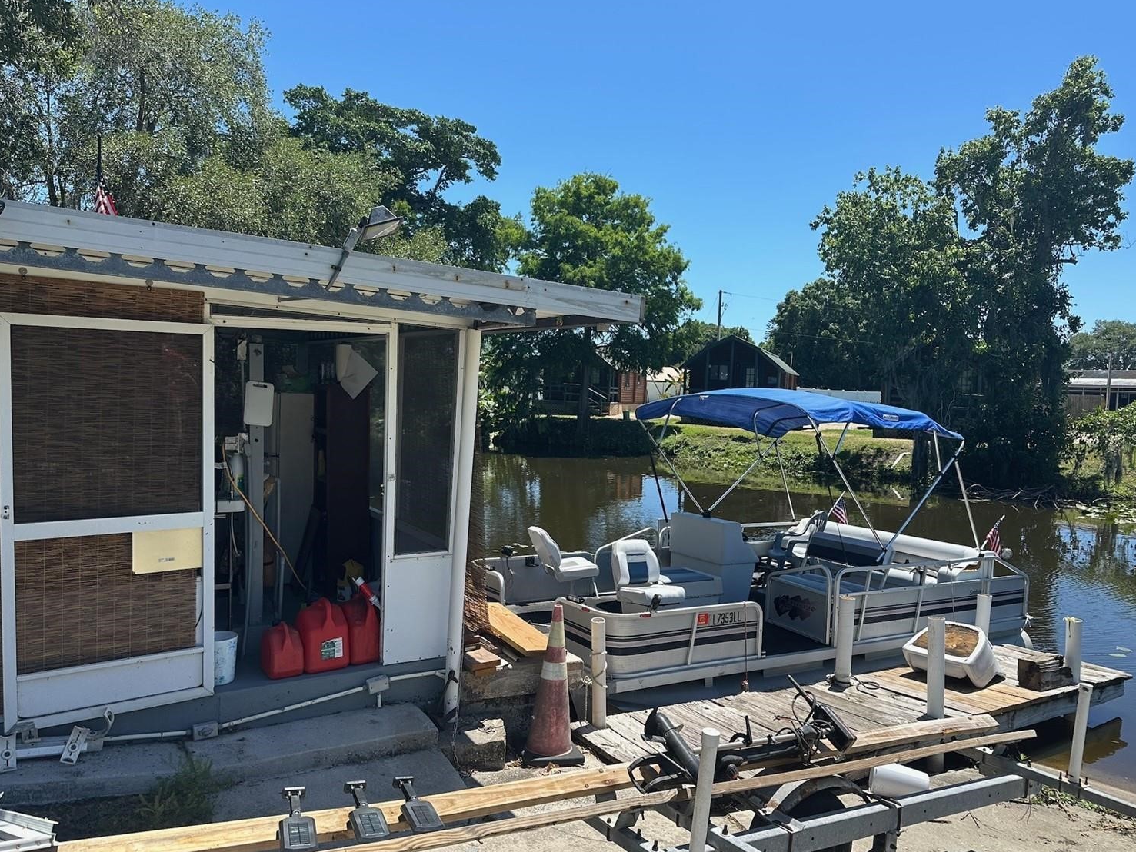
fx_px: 853
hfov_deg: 67.3
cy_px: 440
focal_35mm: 26
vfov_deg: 53.1
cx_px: 588
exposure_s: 1/3058
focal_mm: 6.86
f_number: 1.78
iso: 80
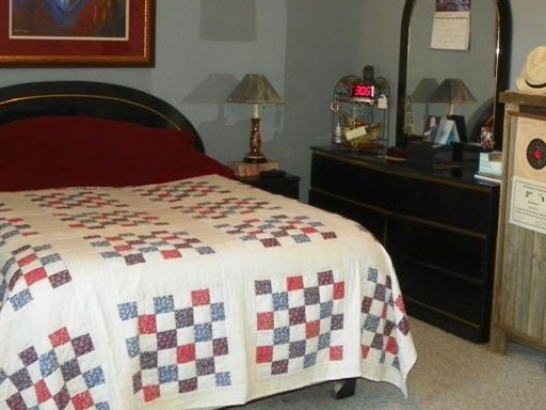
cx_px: 395
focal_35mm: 52
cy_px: 114
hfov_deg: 36.2
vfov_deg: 27.7
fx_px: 820
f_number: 2.8
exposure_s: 1/30
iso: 200
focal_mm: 4.6
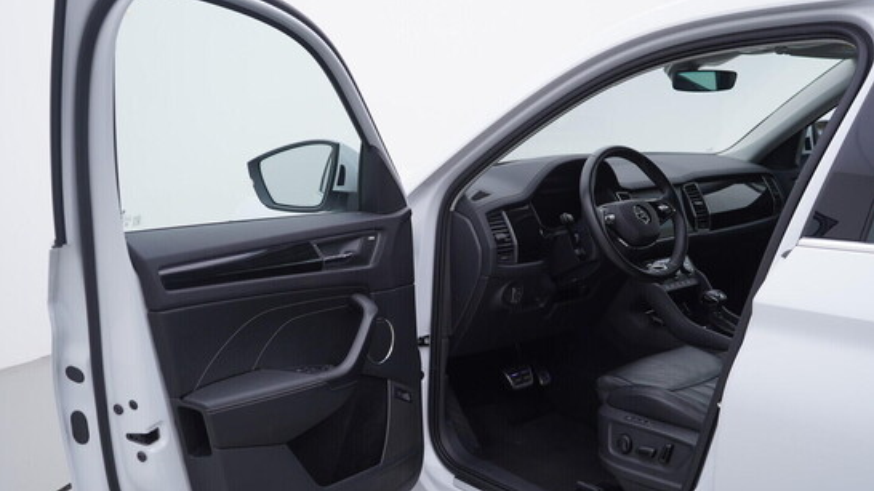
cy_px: 287
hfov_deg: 52.8
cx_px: 439
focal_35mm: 38
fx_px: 881
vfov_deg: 31.1
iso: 125
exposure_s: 1/60
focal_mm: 24
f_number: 3.5
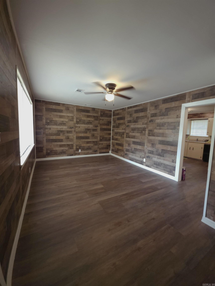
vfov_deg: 106.2
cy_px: 143
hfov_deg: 89.9
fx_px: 108
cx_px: 108
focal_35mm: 13
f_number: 1.9
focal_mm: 2.2
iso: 160
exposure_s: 1/30
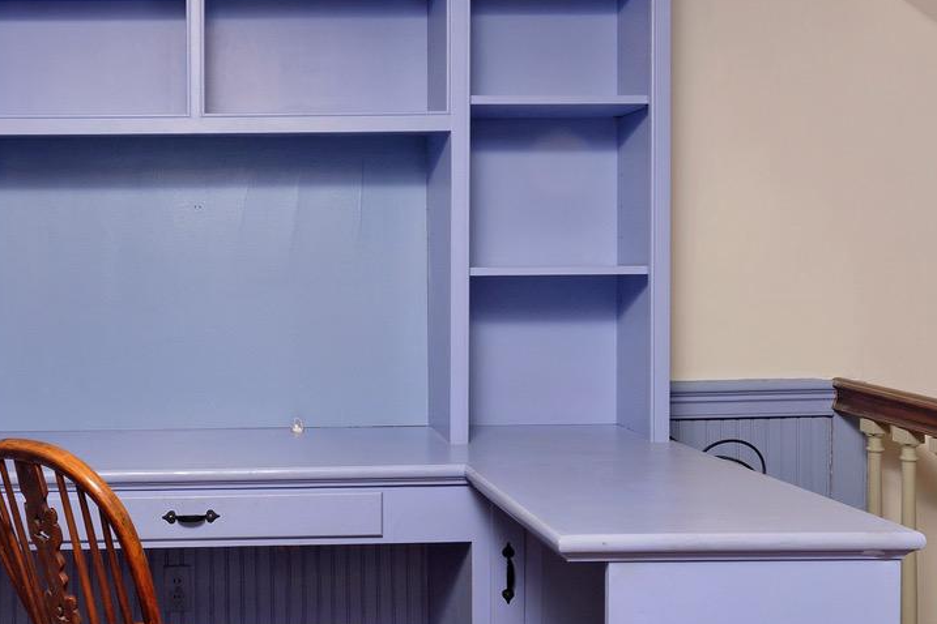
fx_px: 1041
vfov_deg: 33.3
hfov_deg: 46.4
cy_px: 256
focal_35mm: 40
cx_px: 216
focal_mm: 14
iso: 320
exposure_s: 1/20
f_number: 9
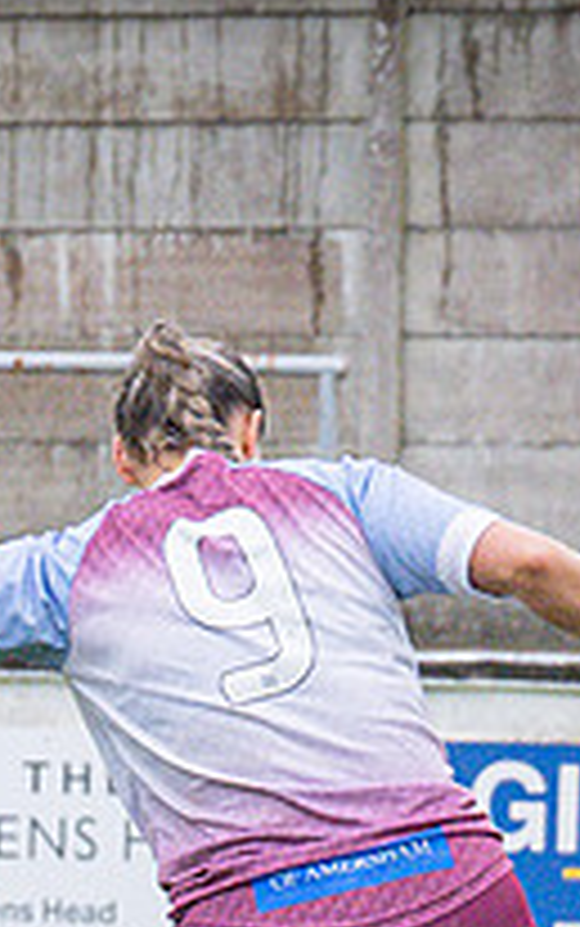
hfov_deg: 2.2
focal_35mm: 604
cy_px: 1064
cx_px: -812
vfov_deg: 3.5
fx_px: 15254
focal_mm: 76
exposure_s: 1/640
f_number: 4.5
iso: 1250
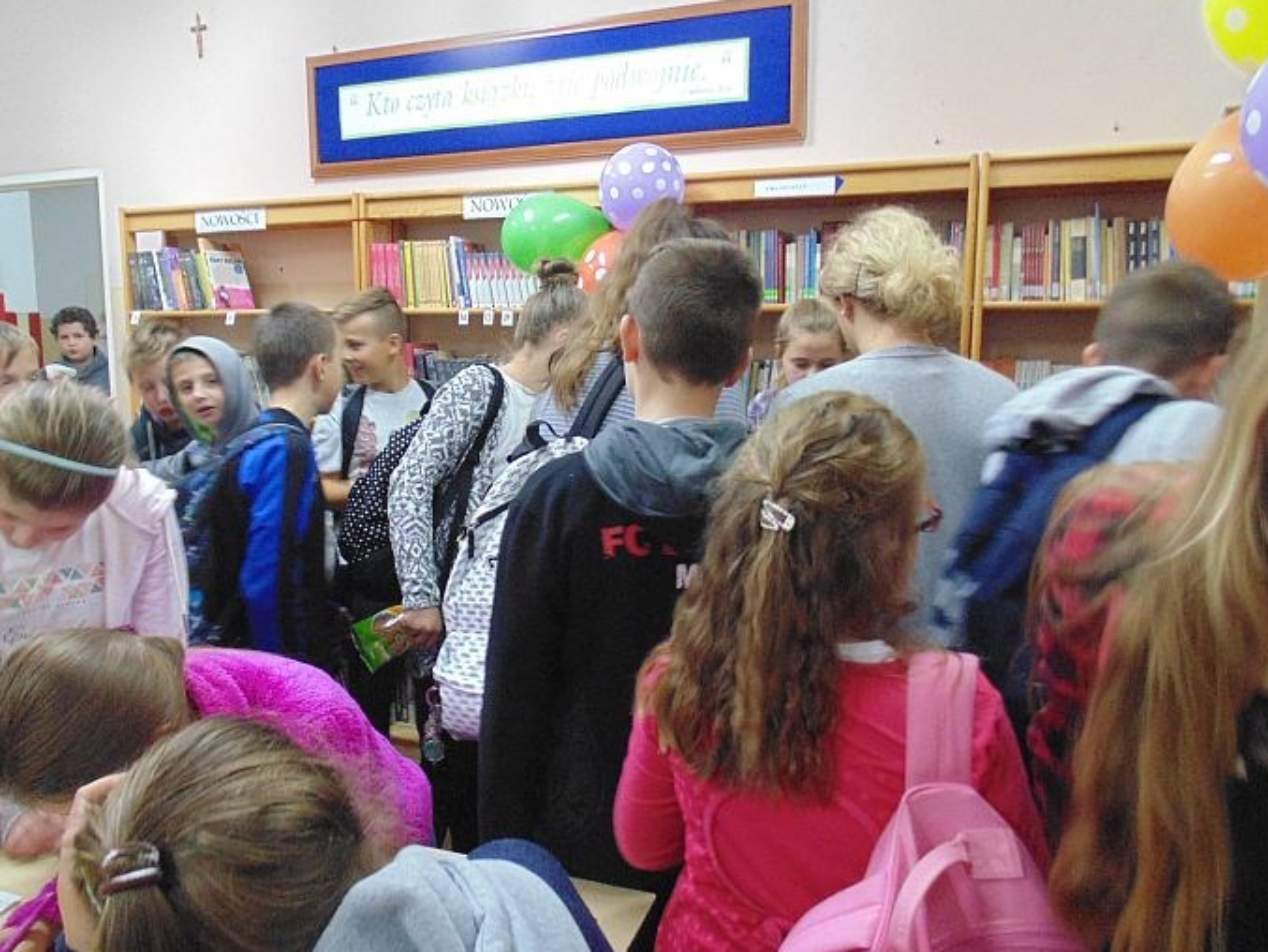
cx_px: 554
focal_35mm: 26
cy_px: 480
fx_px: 953
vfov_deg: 53.1
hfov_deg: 67.0
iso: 400
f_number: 3.1
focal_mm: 4
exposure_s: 1/20
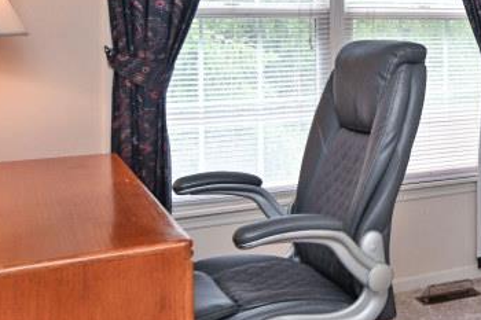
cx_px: 559
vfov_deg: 22.1
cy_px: 33
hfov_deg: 29.3
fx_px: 801
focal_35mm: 60
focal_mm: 14
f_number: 4
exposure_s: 1/60
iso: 400
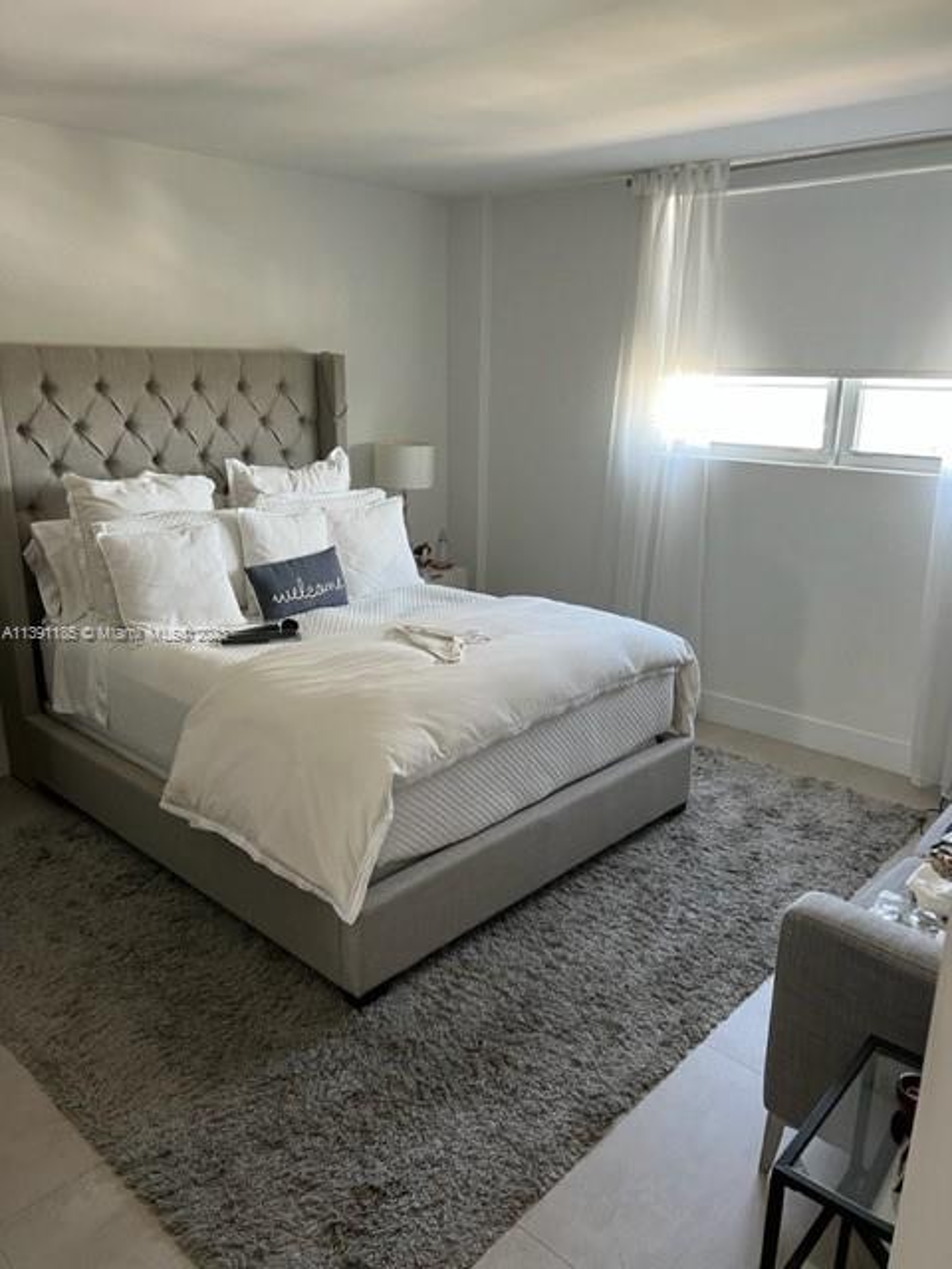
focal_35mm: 26
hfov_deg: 53.1
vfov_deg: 67.3
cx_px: 476
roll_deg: -0.9
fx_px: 953
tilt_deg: -14.2
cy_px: 634
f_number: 1.5
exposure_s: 1/60
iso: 125
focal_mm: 5.7
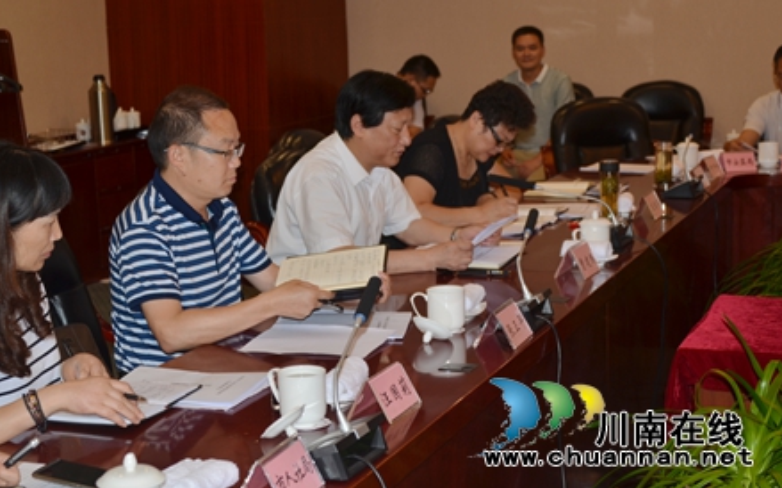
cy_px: 209
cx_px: 369
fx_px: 1406
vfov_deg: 19.7
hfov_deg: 31.1
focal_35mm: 66
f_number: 4
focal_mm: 38
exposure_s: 1/60
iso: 100
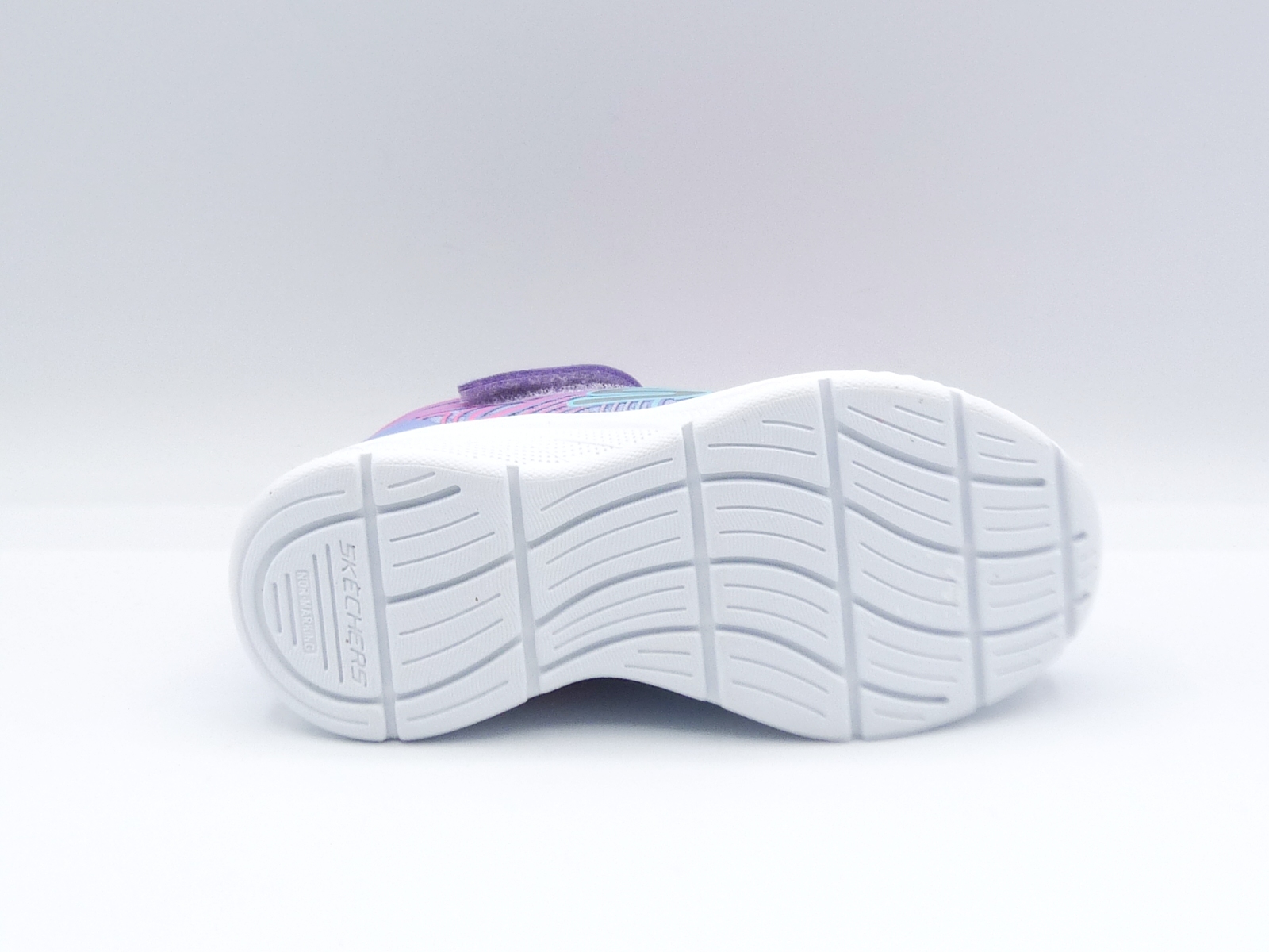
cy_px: 476
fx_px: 2529
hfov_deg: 28.2
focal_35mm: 69
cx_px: 634
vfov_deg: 21.3
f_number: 4
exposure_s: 1/250
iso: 100
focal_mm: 7.1
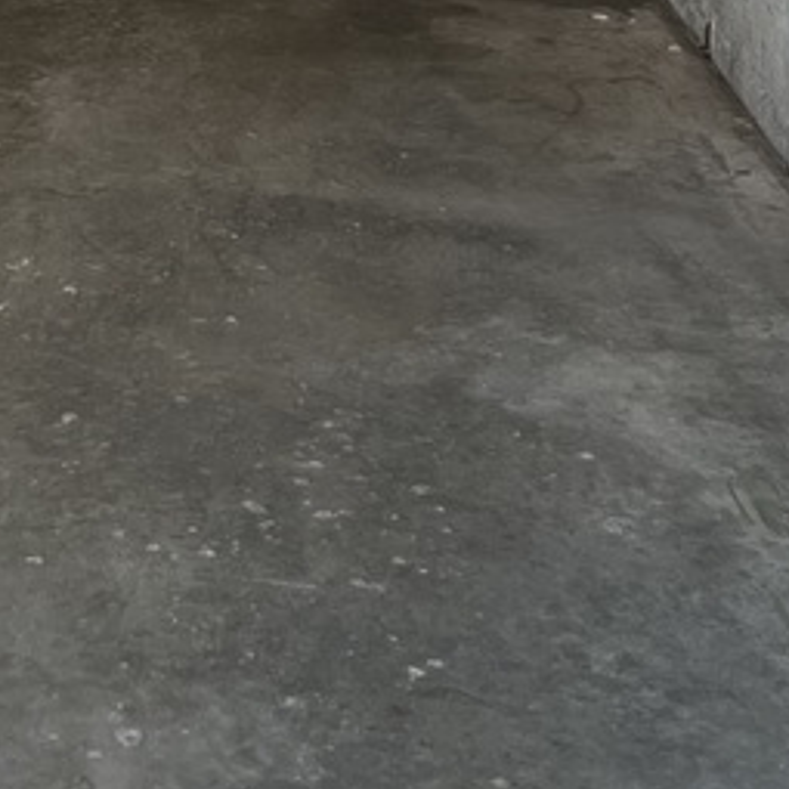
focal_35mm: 130
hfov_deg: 13.3
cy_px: -541
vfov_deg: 12.5
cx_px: 12
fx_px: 3352
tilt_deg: -8.3
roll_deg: -0.5
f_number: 1.5
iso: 40
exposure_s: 1/166
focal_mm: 5.7
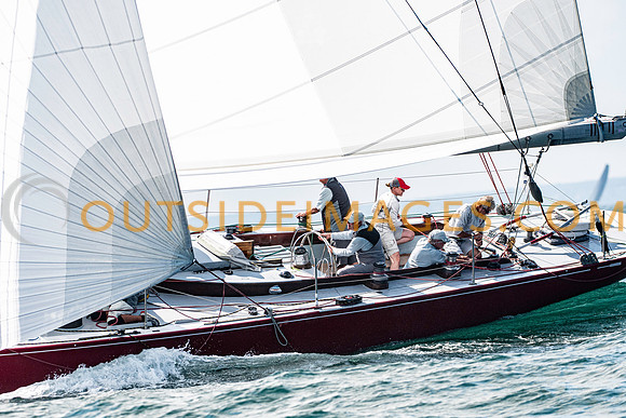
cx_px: 313
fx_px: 6261
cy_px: 209
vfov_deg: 3.8
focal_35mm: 360
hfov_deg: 5.7
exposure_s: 1/3200
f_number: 5.6
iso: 400
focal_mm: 240
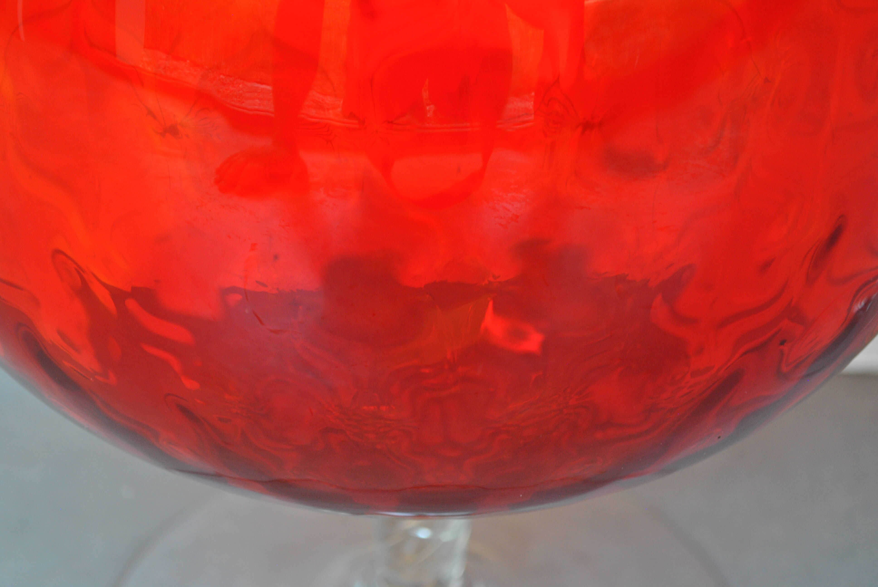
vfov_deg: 16.6
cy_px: 294
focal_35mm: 82
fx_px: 2014
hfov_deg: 24.6
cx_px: 439
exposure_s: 1/30
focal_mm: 55
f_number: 5.6
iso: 450
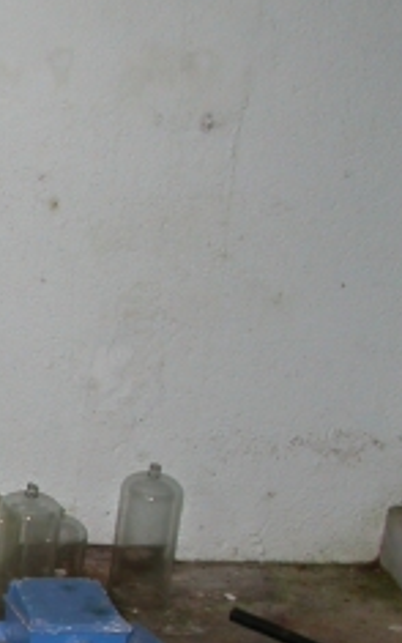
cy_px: 569
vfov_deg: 17.6
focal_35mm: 117
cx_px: -402
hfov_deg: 10.3
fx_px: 2050
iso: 100
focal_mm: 7.85
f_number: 2.6
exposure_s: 1/60
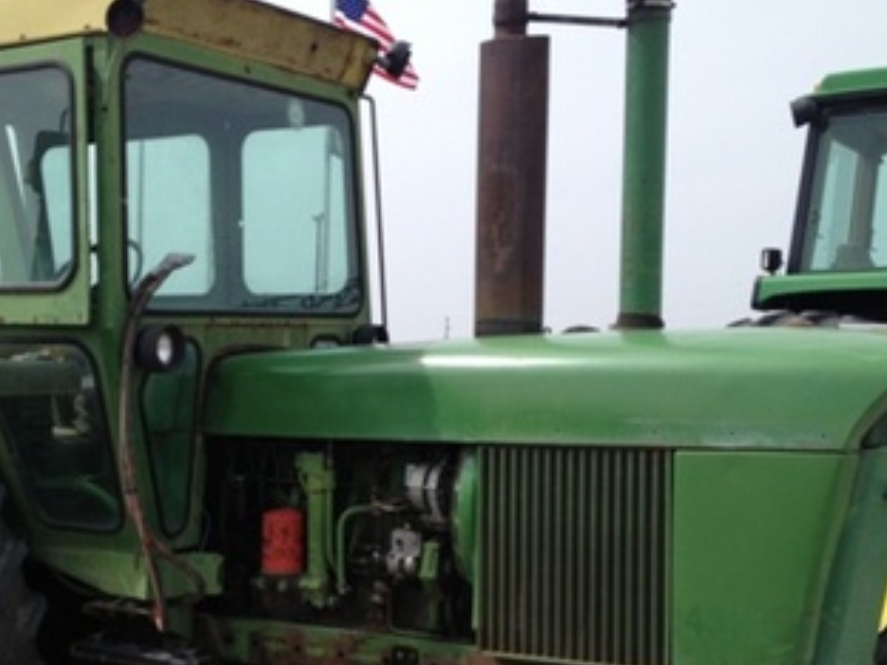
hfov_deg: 31.5
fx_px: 1563
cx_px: 321
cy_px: 486
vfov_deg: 23.8
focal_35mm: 61
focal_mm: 4.28
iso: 50
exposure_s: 1/1534
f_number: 2.4
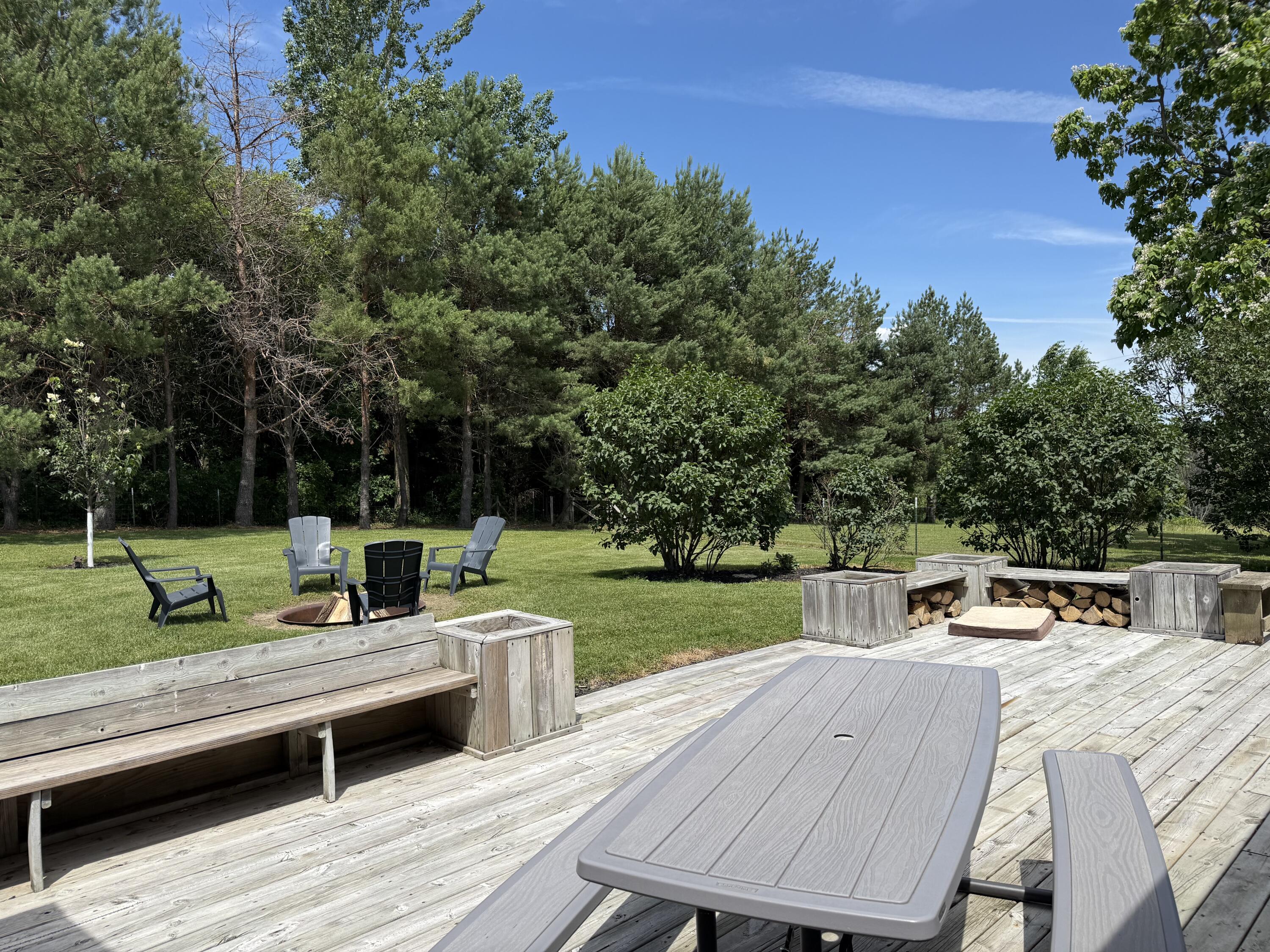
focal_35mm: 24
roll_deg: +1.4
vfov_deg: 56.8
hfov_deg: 71.6
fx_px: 881
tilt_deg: -2.2
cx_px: 635
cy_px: 476
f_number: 1.78
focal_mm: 6.76
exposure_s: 1/3953
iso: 80
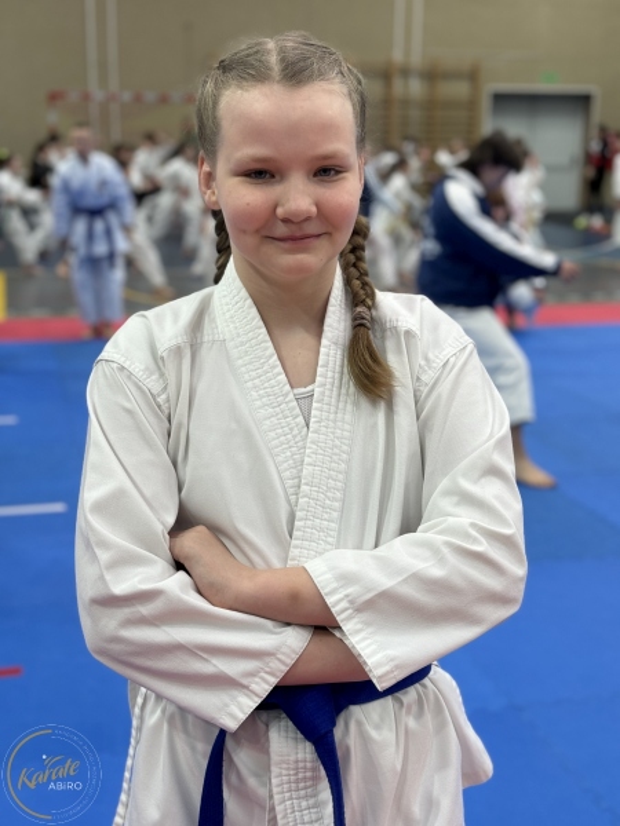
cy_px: 413
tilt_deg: -12.8
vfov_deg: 39.7
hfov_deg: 30.3
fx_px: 1146
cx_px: 310
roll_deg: -1.1
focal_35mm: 48
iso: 50
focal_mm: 6.86
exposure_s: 1/100
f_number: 1.78
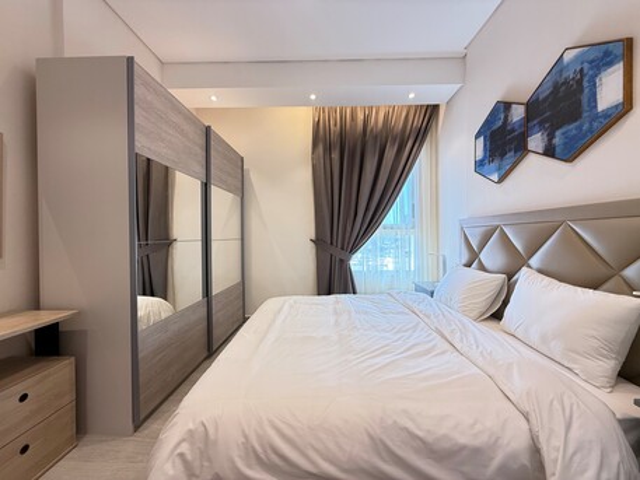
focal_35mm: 14
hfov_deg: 102.0
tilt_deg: -0.8
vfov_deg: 85.7
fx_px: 259
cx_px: 320
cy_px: 240
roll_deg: +0.4
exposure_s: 1/99
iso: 160
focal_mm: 2.22
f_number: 2.2
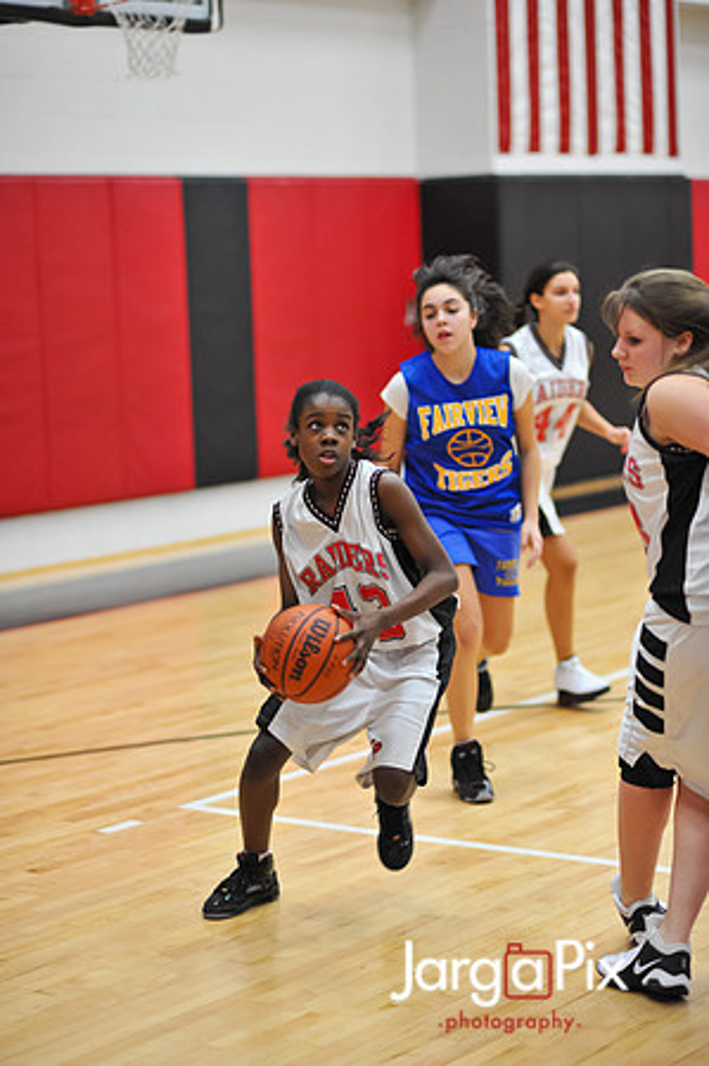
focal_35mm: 85
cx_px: 354
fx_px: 2517
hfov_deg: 16.0
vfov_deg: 23.9
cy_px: 533
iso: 1600
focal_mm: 85
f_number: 2
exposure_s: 1/500
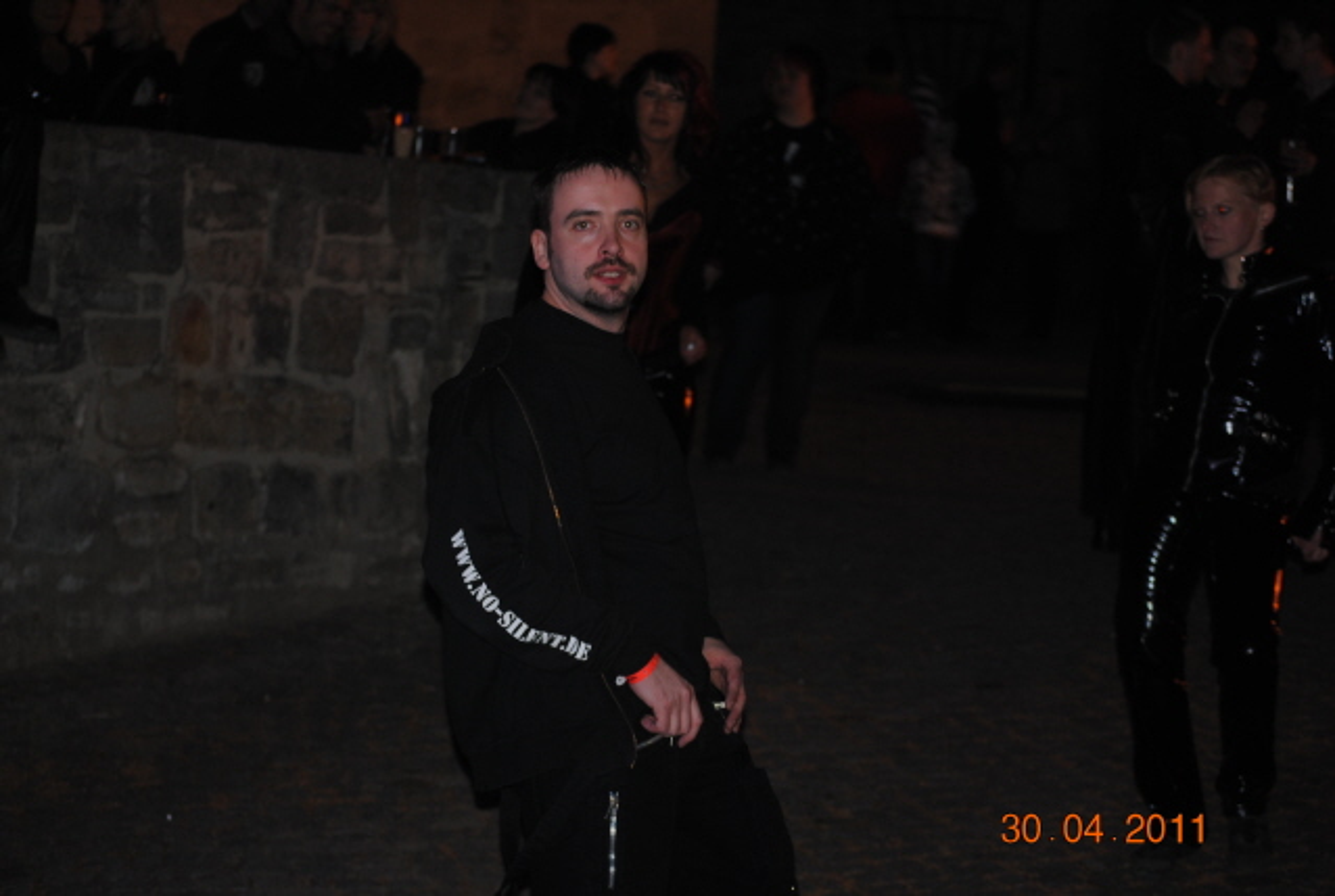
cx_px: 668
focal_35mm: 99
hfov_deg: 20.6
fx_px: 3679
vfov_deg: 13.9
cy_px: 448
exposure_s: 1/60
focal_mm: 66
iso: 200
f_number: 4.2
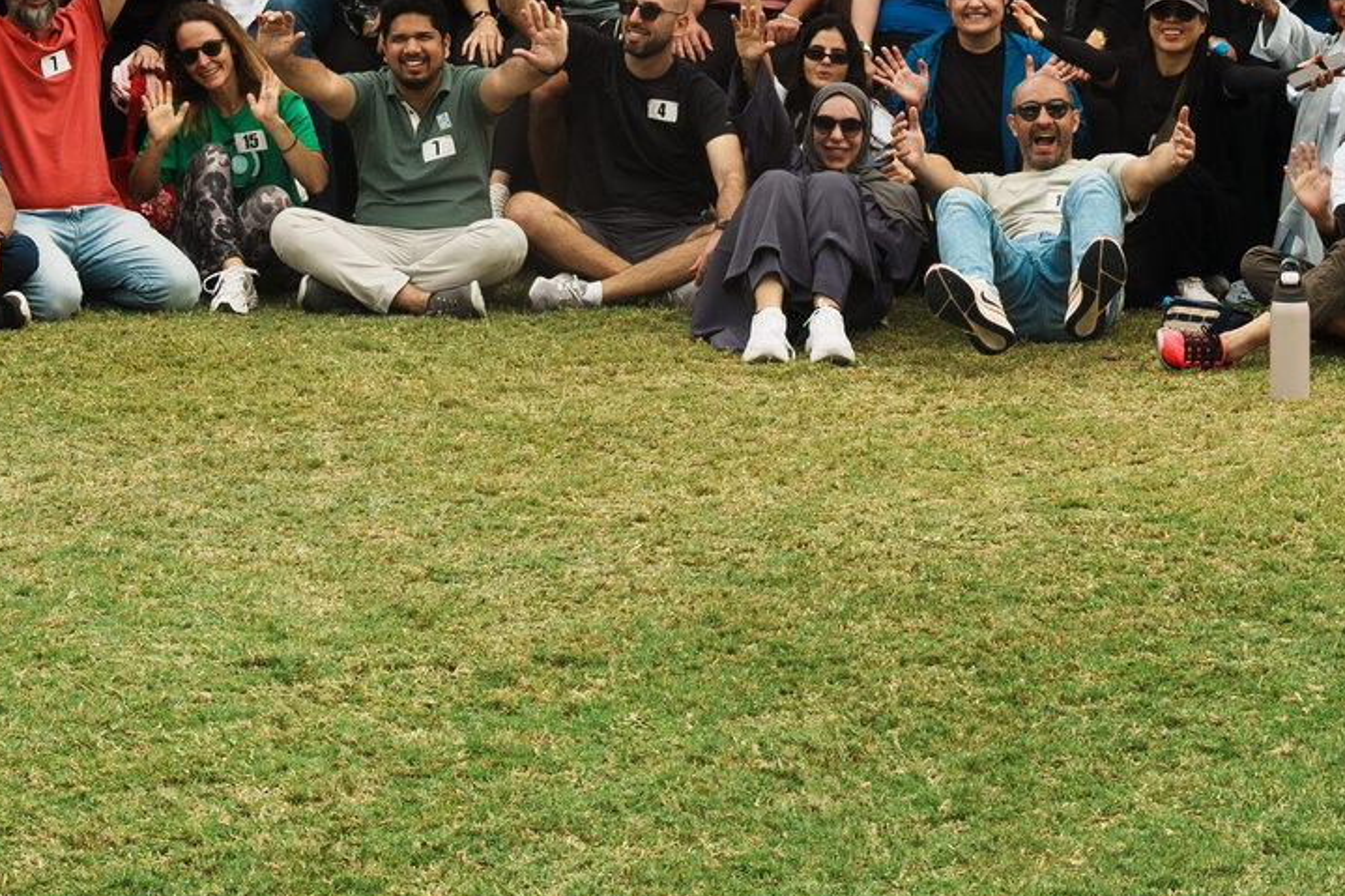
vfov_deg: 12.0
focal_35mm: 112
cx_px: 962
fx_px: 4183
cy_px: -173
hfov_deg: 18.2
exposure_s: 1/320
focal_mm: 31
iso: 250
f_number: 6.3
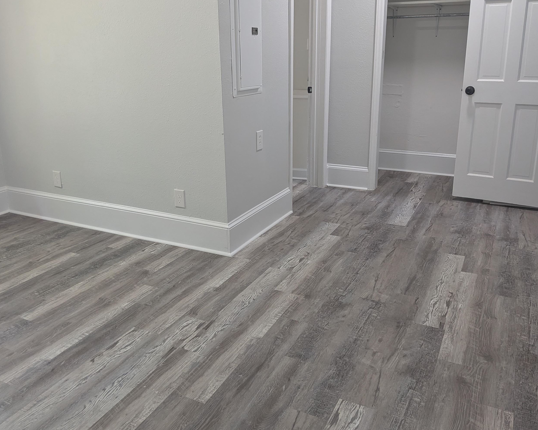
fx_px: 462
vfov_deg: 49.9
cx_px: 269
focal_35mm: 29
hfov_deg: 60.5
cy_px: 196
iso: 157
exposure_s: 1/60
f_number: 1.7
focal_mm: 4.53
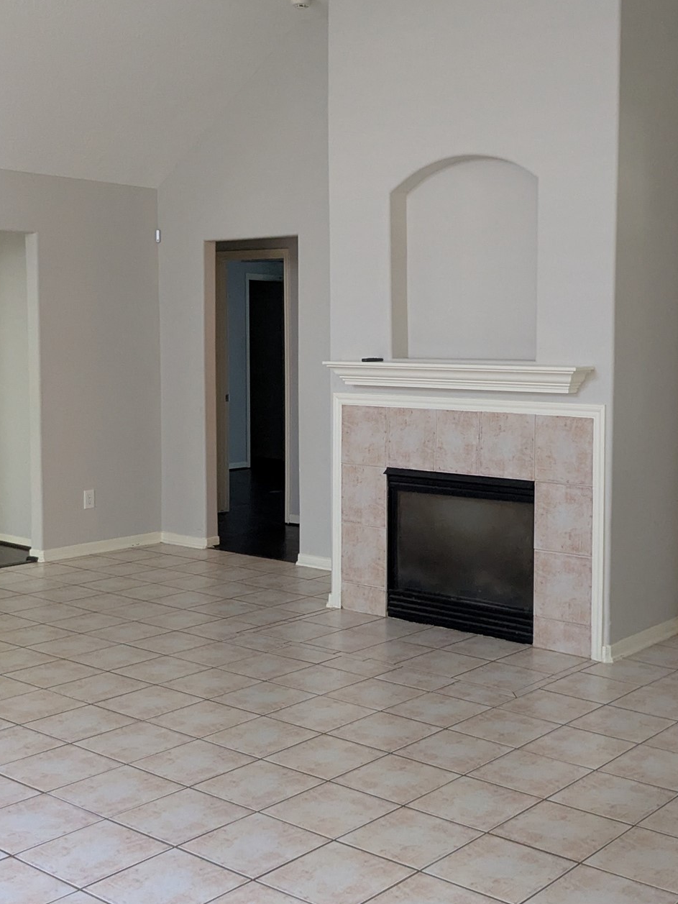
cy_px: 453
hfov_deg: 32.6
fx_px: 1149
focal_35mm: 44
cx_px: 454
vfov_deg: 42.9
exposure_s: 1/120
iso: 749
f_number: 1.73
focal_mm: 4.38
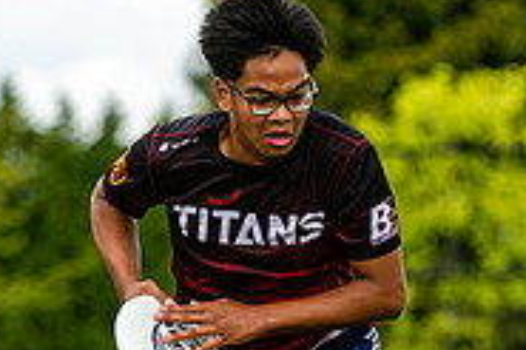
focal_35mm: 667
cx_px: 281
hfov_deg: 3.1
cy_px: 535
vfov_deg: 2.1
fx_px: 9737
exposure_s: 1/1600
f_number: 4
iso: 560
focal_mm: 200
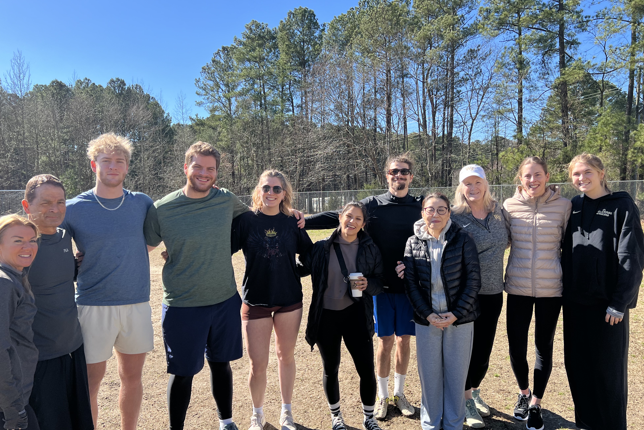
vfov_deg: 46.3
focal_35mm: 28
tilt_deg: -6.3
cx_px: 317
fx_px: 501
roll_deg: +0.6
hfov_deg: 65.5
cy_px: 238
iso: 50
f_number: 1.5
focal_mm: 5.7
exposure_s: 1/1361
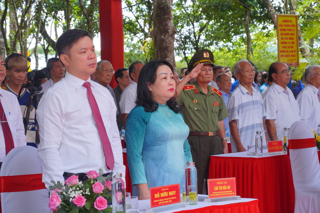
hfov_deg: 22.9
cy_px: 106
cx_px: 160
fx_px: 791
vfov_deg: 15.4
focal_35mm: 89
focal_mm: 59.5
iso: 400
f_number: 9
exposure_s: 1/160
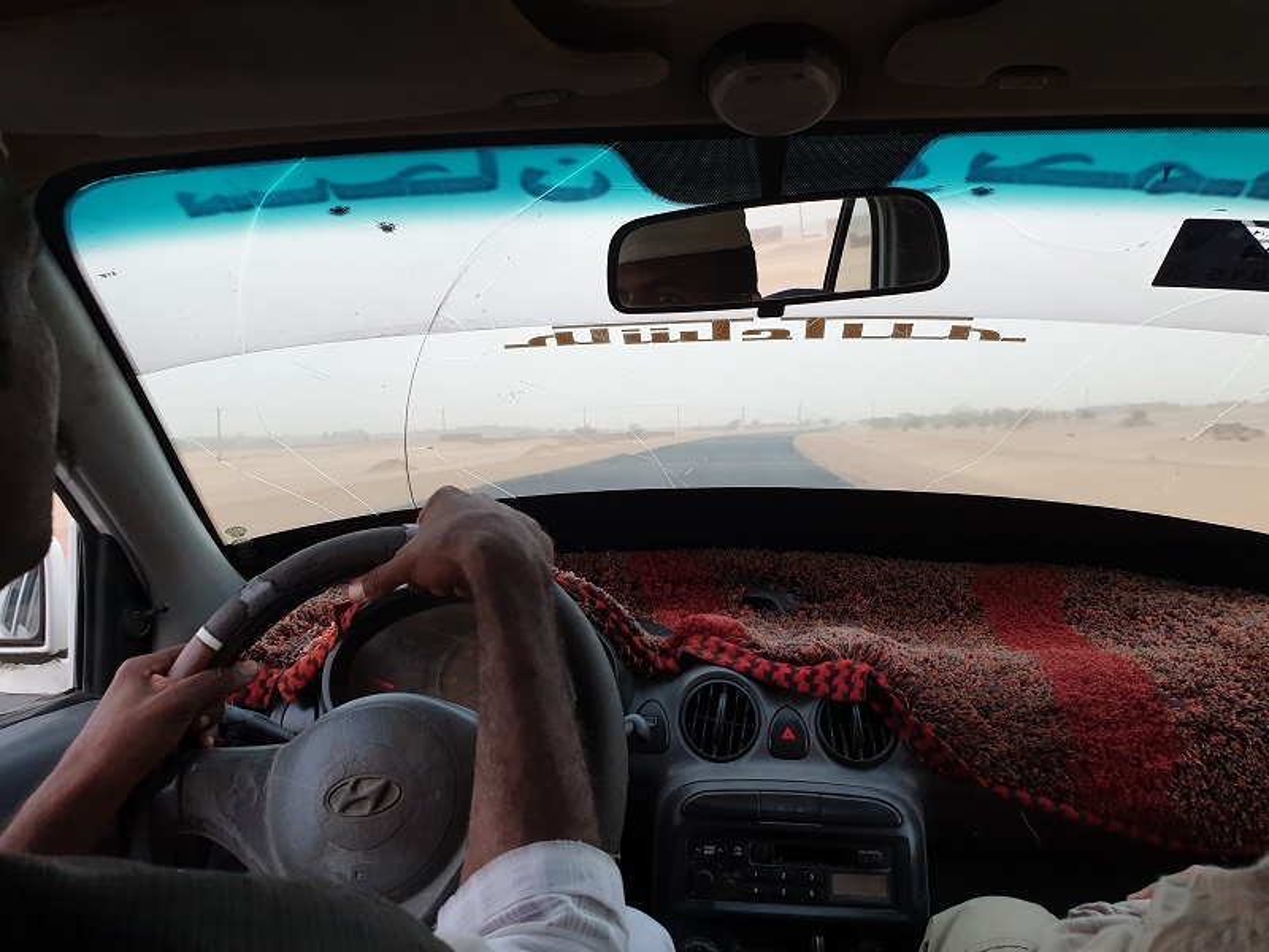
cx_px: 634
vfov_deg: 53.1
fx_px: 953
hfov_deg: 67.3
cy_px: 476
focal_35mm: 26
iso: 200
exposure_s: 1/50
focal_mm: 4.3
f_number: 2.4
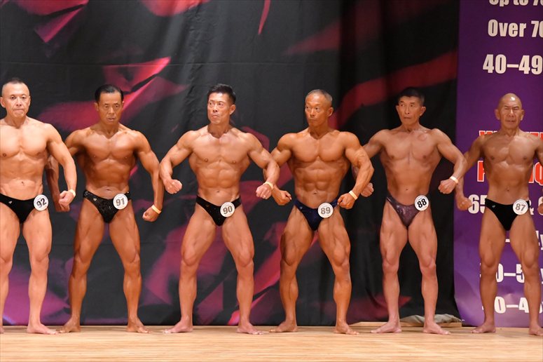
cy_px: 181
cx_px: 272
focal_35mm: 270
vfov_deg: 5.1
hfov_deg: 7.6
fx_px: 4071
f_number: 5.6
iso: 9000
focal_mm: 180
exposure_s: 1/400
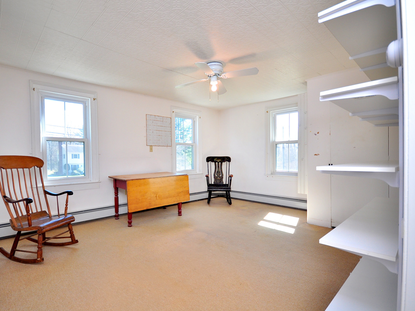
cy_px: 158
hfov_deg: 90.6
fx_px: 204
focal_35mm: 17
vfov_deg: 74.7
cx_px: 183
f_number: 4.5
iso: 320
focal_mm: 10
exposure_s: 1/100
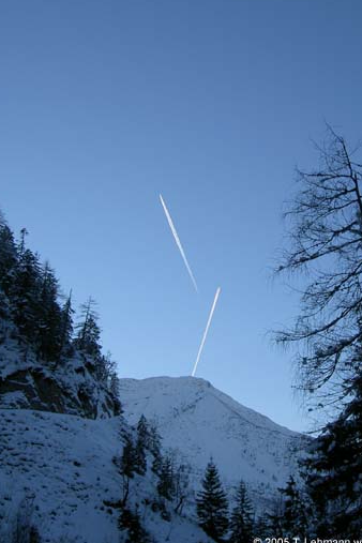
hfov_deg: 30.5
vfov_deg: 44.5
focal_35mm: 44
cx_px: 213
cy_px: 262
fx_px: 664
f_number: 4.7
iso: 100
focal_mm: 8
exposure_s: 1/200
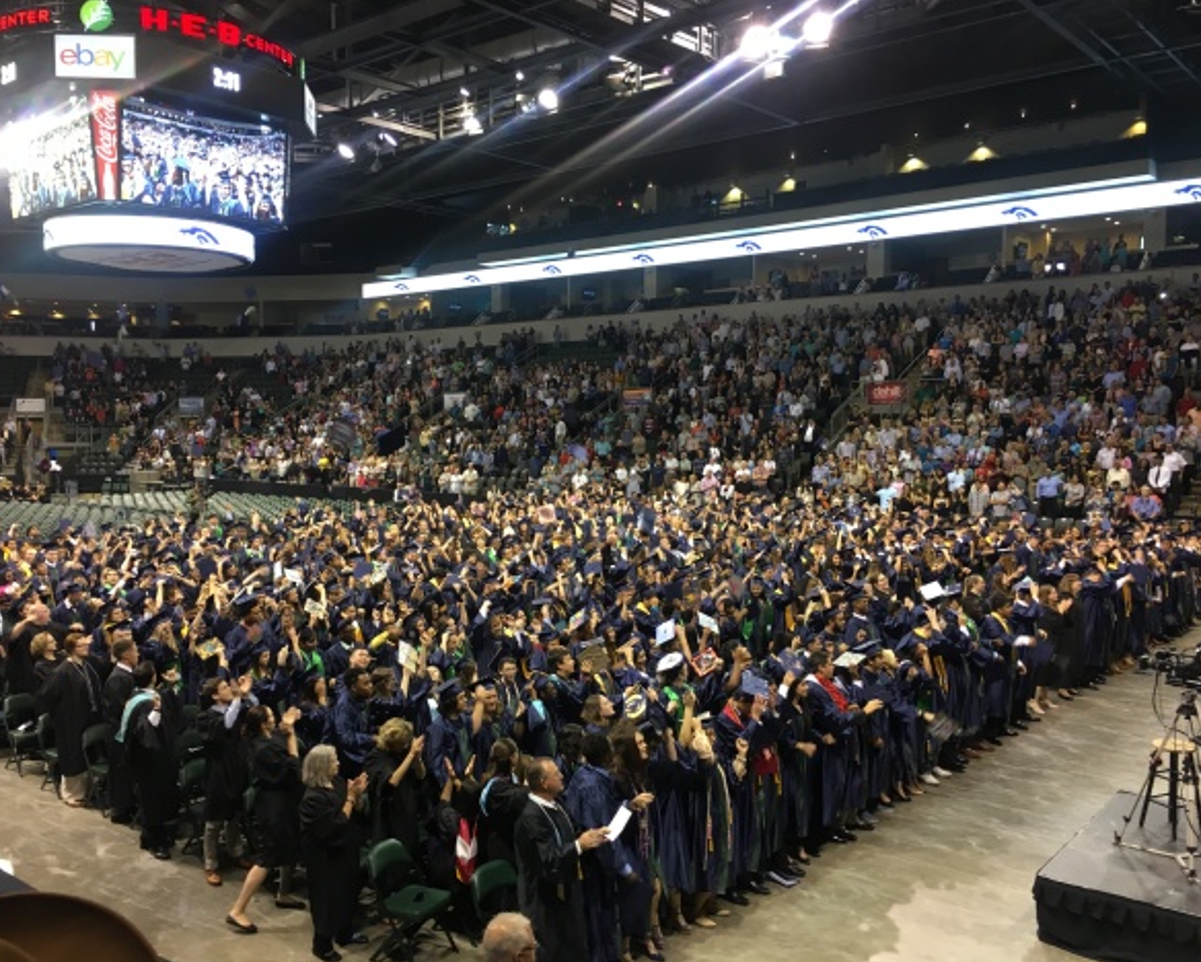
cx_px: 563
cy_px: 487
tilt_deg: -3.7
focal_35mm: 31
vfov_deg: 47.2
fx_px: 1103
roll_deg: +0.8
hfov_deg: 57.1
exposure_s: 1/30
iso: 64
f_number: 2.2
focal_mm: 4.15
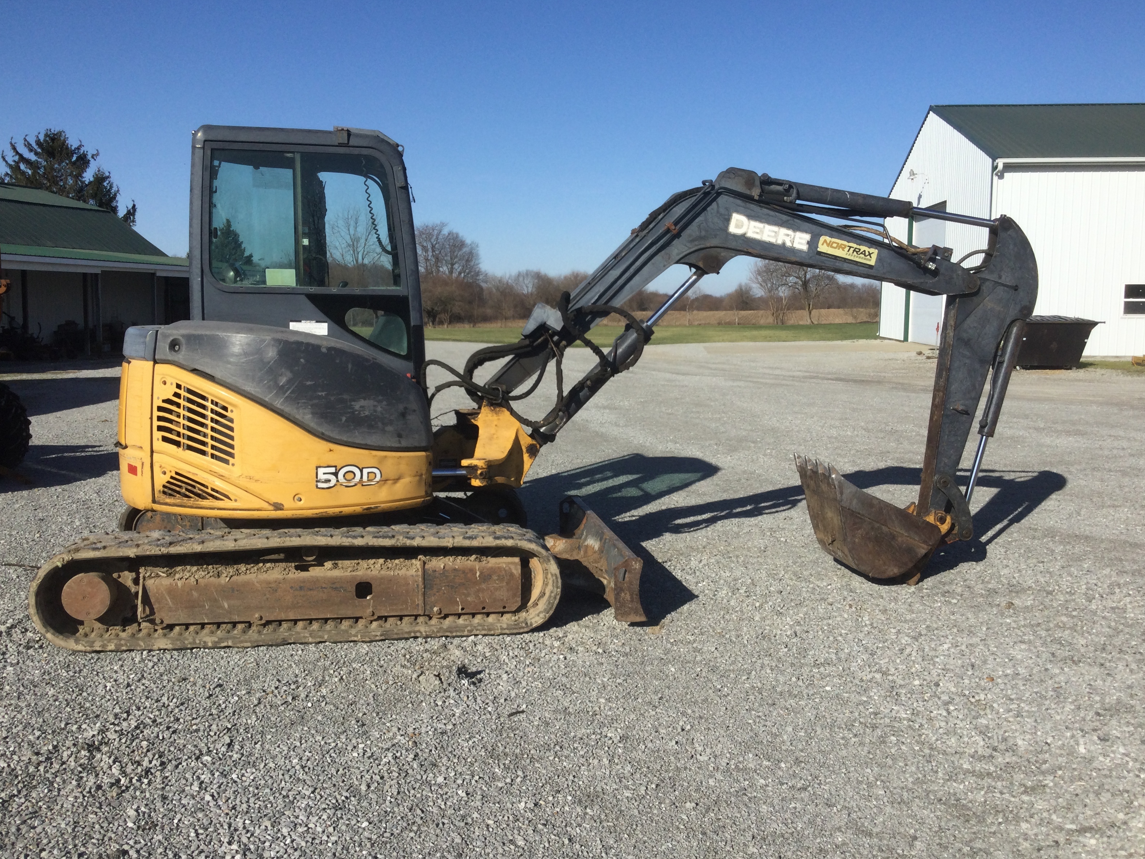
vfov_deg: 44.2
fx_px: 1059
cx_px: 578
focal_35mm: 32
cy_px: 425
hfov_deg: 56.8
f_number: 2.4
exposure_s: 1/1481
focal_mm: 3.3
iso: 25
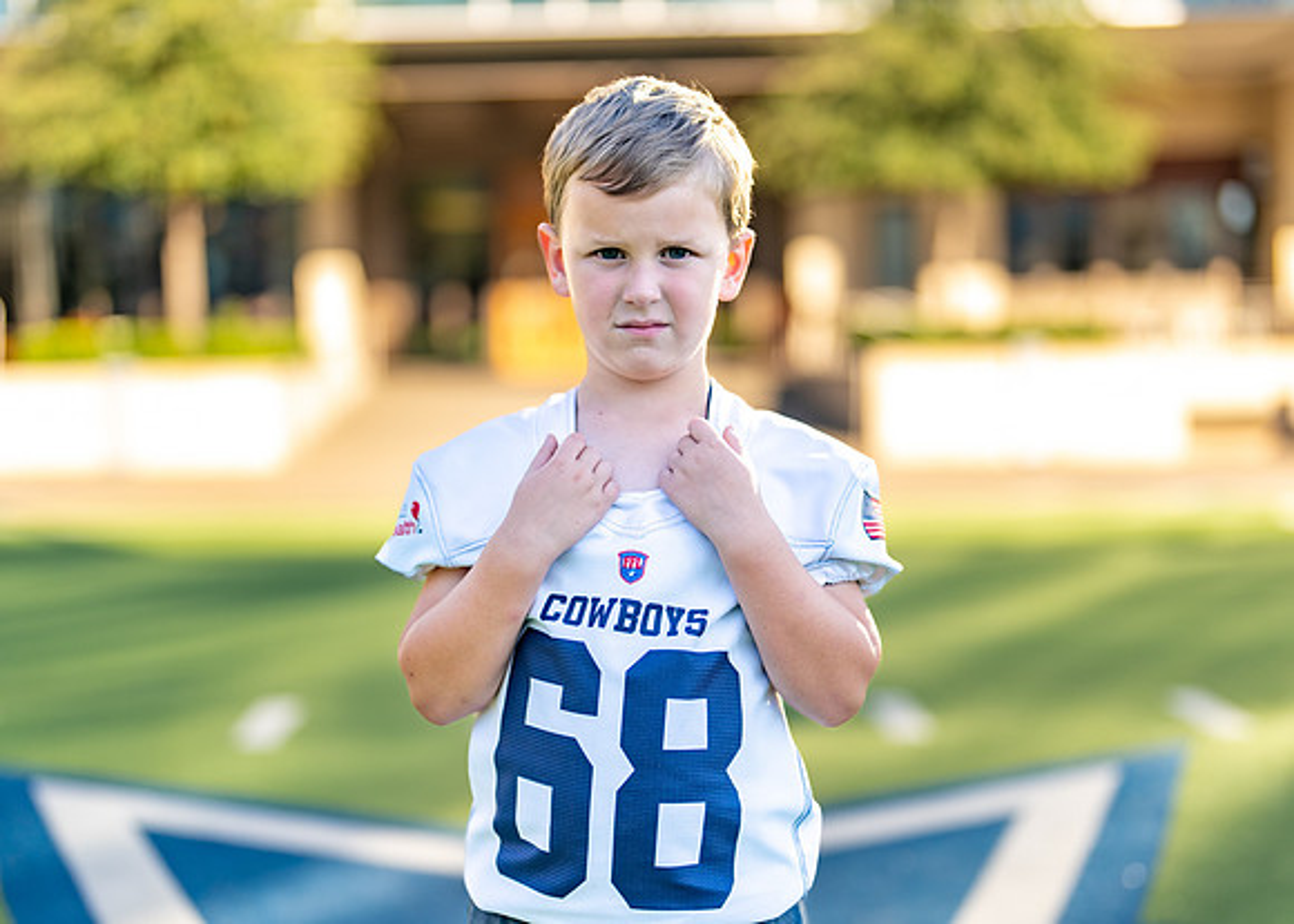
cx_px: 675
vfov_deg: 22.8
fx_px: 2294
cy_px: 506
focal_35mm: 62
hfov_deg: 31.5
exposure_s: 1/2500
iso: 100
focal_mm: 50
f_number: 1.2
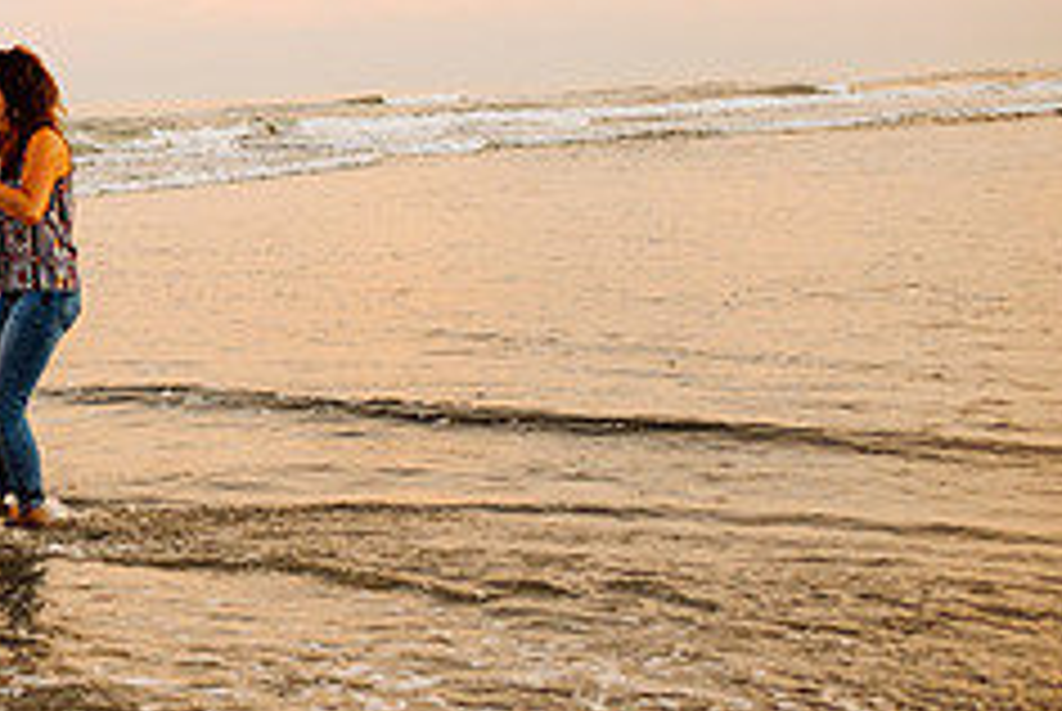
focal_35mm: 86
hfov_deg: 22.0
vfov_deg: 15.9
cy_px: 317
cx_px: -171
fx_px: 2540
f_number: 2.8
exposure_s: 1/320
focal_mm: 35
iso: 320
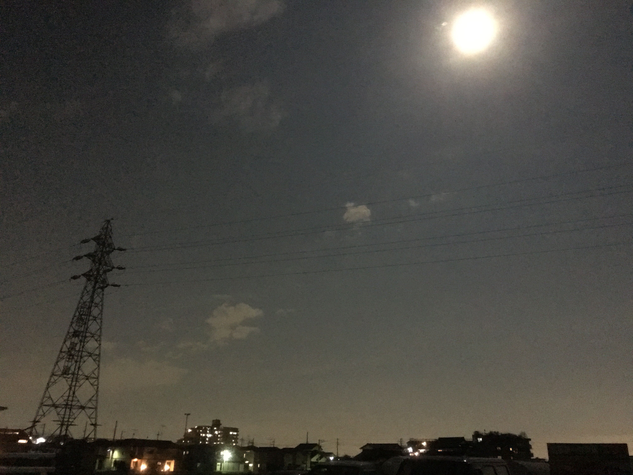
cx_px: 316
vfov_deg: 48.2
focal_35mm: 29
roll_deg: -2.3
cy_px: 238
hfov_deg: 61.7
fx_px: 530
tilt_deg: +24.8
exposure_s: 1/4
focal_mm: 4.15
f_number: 2.2
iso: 1250
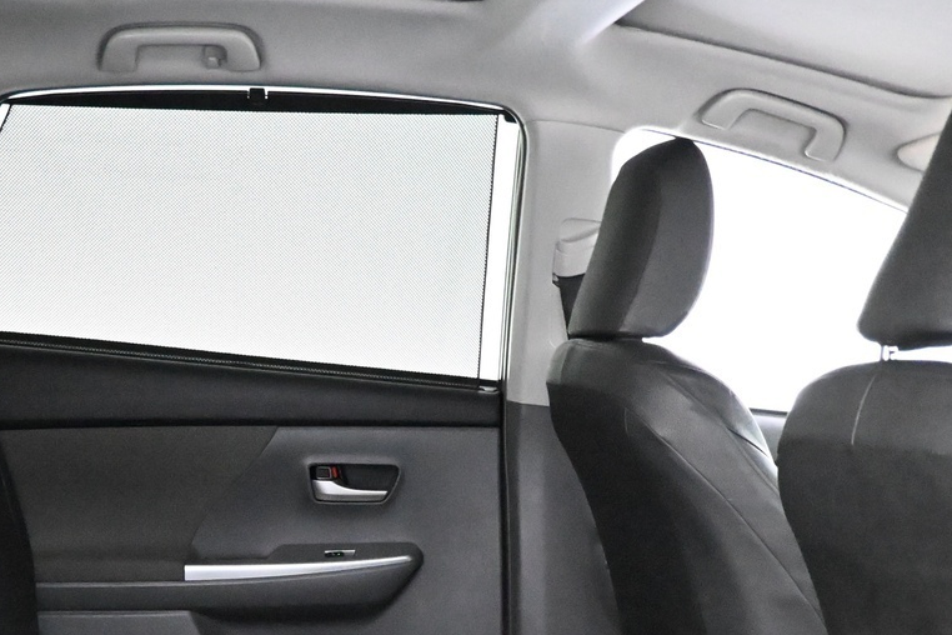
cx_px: 295
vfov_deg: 25.1
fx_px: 1349
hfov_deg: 38.3
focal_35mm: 51
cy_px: 652
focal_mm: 16
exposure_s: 1/50
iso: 12800
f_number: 3.5
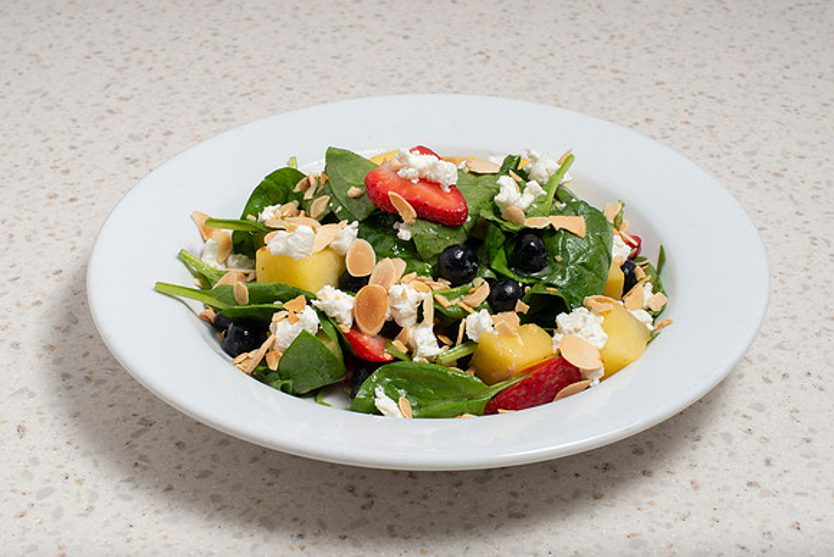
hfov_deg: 36.0
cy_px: 267
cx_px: 419
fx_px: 1282
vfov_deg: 24.5
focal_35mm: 55
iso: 200
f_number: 13
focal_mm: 50
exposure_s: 1/250
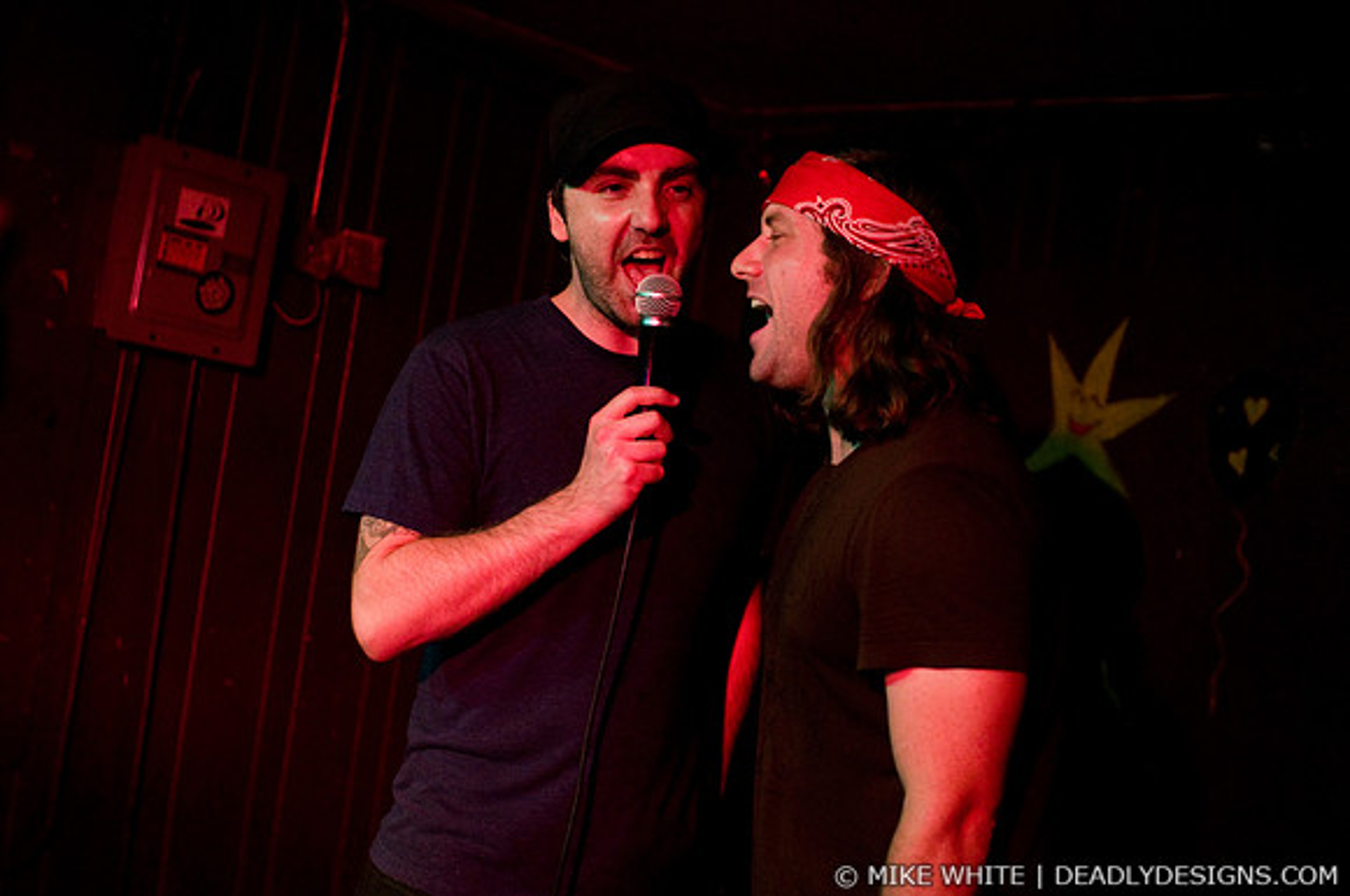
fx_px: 1685
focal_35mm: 45
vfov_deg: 29.8
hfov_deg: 43.7
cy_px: 448
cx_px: 675
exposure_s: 1/100
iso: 1000
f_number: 2.2
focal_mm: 30
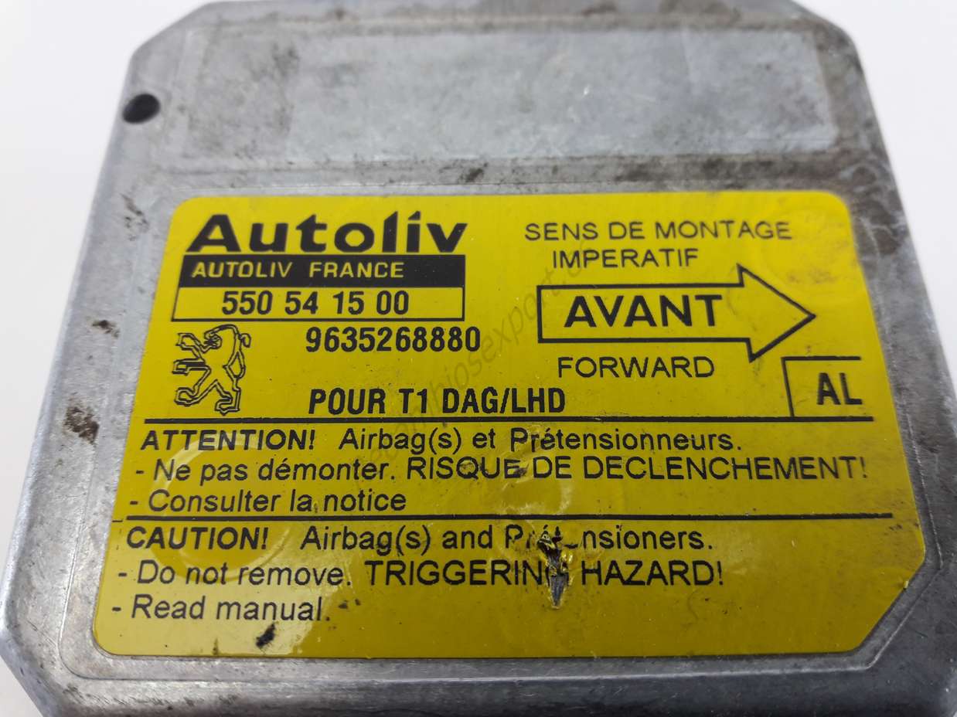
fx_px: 774
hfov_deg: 63.5
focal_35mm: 28
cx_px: 478
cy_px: 358
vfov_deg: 49.7
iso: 50
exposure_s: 1/33
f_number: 1.9
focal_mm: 3.7
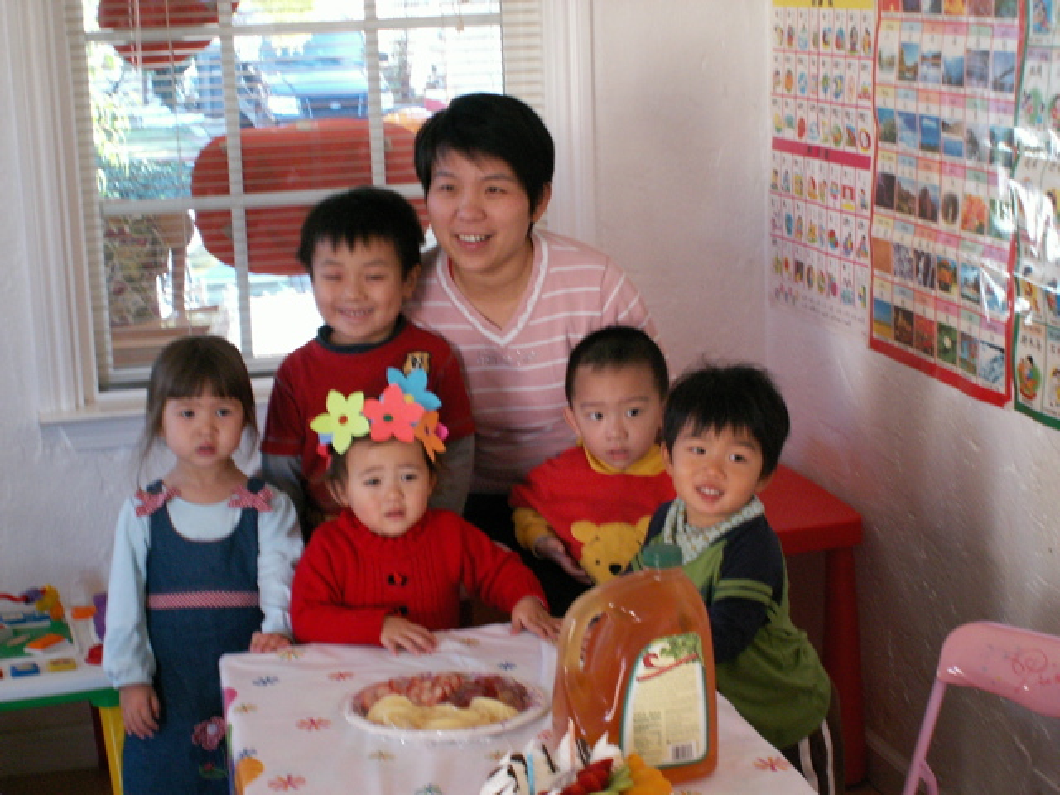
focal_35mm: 64
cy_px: 398
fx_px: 1960
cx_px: 530
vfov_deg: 22.9
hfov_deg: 30.3
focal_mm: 10.74
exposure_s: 1/25
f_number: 3.2
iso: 160
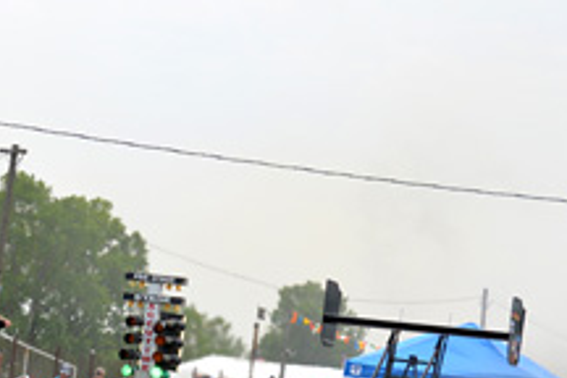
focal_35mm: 162
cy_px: 304
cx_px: -87
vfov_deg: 8.5
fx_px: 2551
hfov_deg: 12.4
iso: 400
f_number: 6.3
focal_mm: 70
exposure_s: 1/1600
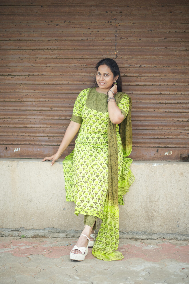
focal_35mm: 55
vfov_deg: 36.2
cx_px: 94
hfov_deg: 24.6
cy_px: 142
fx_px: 433
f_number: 1.8
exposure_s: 1/320
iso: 800
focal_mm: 55
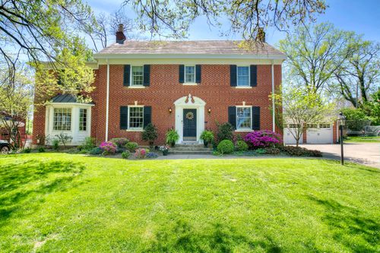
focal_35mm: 18
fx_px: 190
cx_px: 190
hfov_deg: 90.0
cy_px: 126
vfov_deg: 67.3
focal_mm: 12
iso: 100
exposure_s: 1/60
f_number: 11
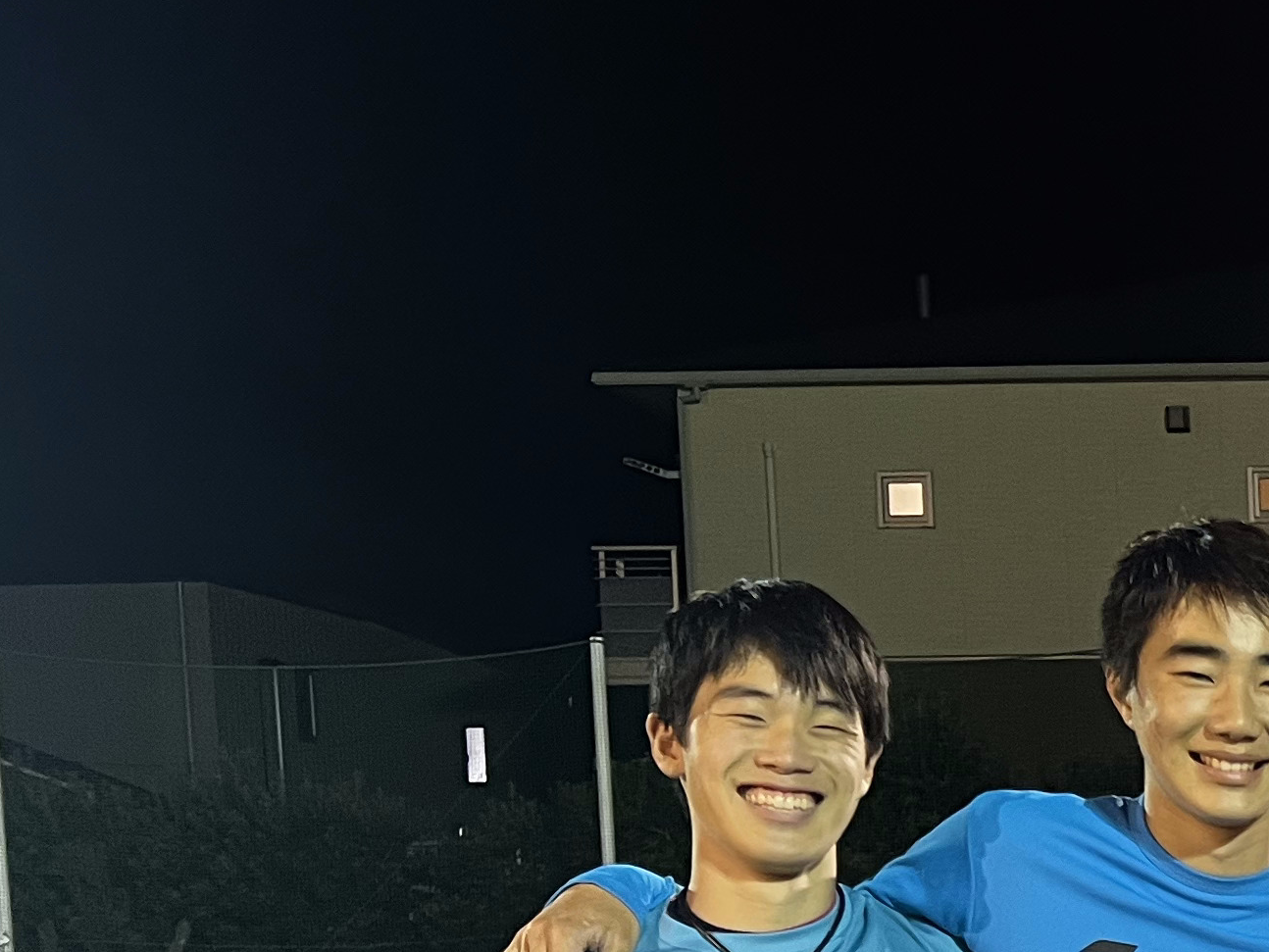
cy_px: 1221
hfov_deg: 20.9
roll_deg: +1.6
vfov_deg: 17.2
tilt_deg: -5.0
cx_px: 1849
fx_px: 2970
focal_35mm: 81
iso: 200
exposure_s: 1/50
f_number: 1.5
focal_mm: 5.7
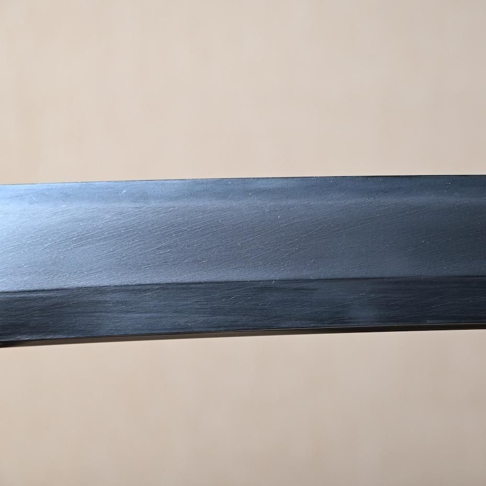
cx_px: 341
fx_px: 1678
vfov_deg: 16.5
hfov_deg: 16.4
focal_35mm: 106
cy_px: 243
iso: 100
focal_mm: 55
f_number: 5
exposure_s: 1
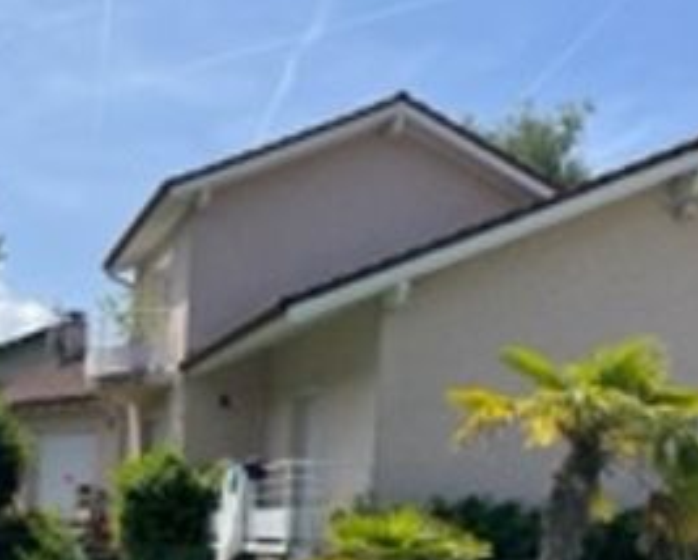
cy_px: 502
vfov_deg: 25.9
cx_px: 50
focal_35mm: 57
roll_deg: -2.8
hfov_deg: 31.2
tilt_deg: +3.3
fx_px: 1178
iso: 32
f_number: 1.6
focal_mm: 4.2
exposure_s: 1/3861
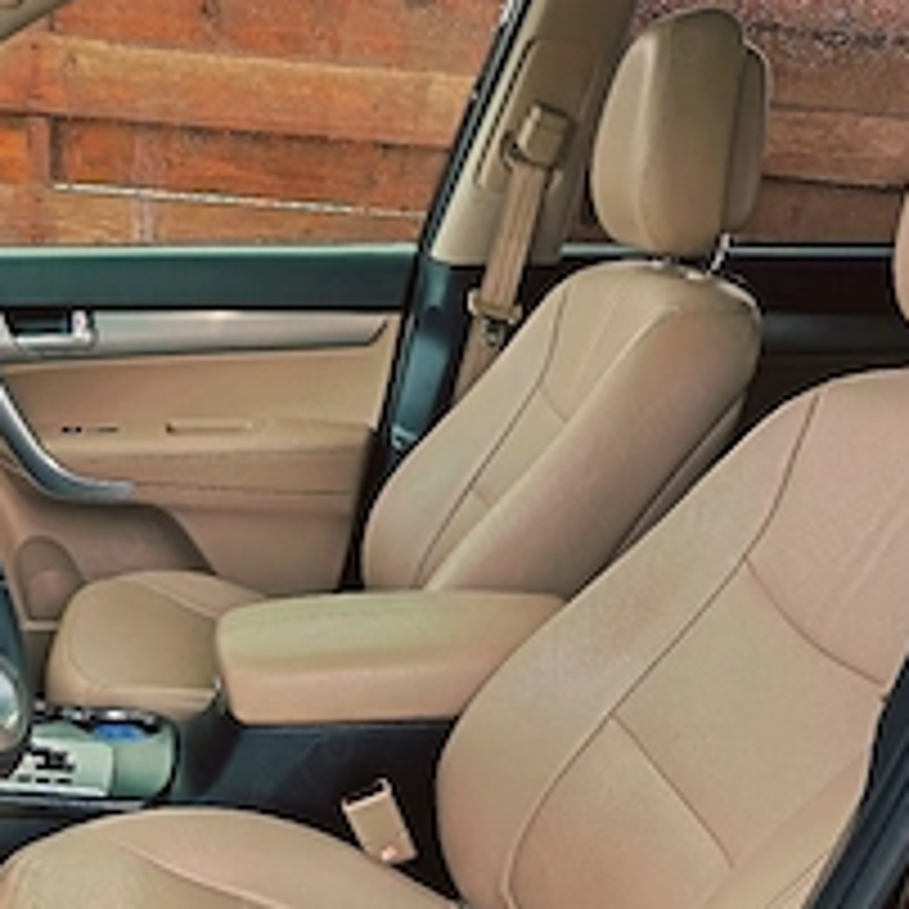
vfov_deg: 36.4
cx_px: 302
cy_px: 886
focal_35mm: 42
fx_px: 1248
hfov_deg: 39.5
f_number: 1.75
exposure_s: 1/30
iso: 2432
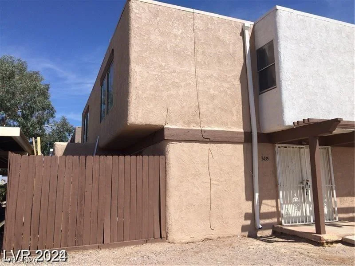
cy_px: 133
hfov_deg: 61.7
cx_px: 178
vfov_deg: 48.2
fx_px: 297
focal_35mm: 29
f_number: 2.2
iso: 32
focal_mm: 4.15
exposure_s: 1/3165
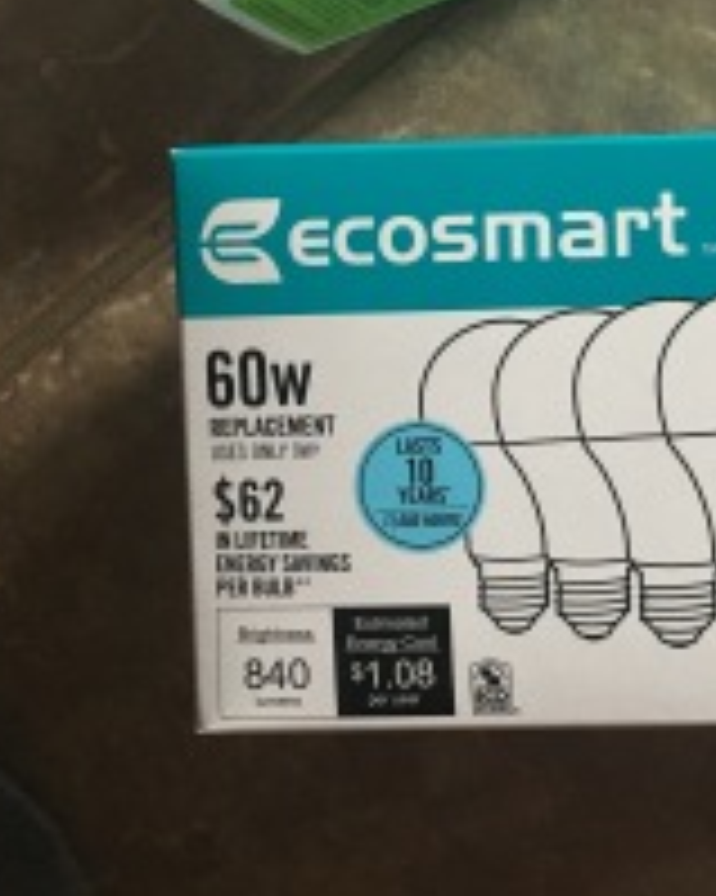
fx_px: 1378
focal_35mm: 52
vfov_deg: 36.0
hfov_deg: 27.1
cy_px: 437
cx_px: 757
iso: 200
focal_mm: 4.15
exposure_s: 1/20
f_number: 2.2
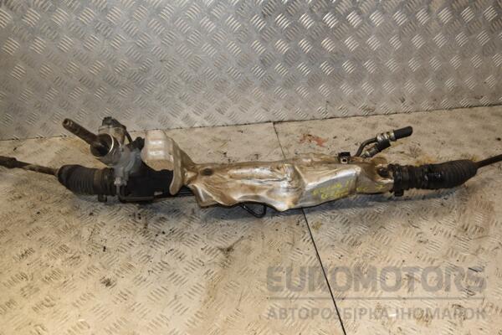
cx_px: 251
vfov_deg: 40.0
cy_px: 168
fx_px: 460
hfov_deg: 57.2
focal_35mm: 33
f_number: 6.3
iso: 800
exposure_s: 1/200
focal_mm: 22
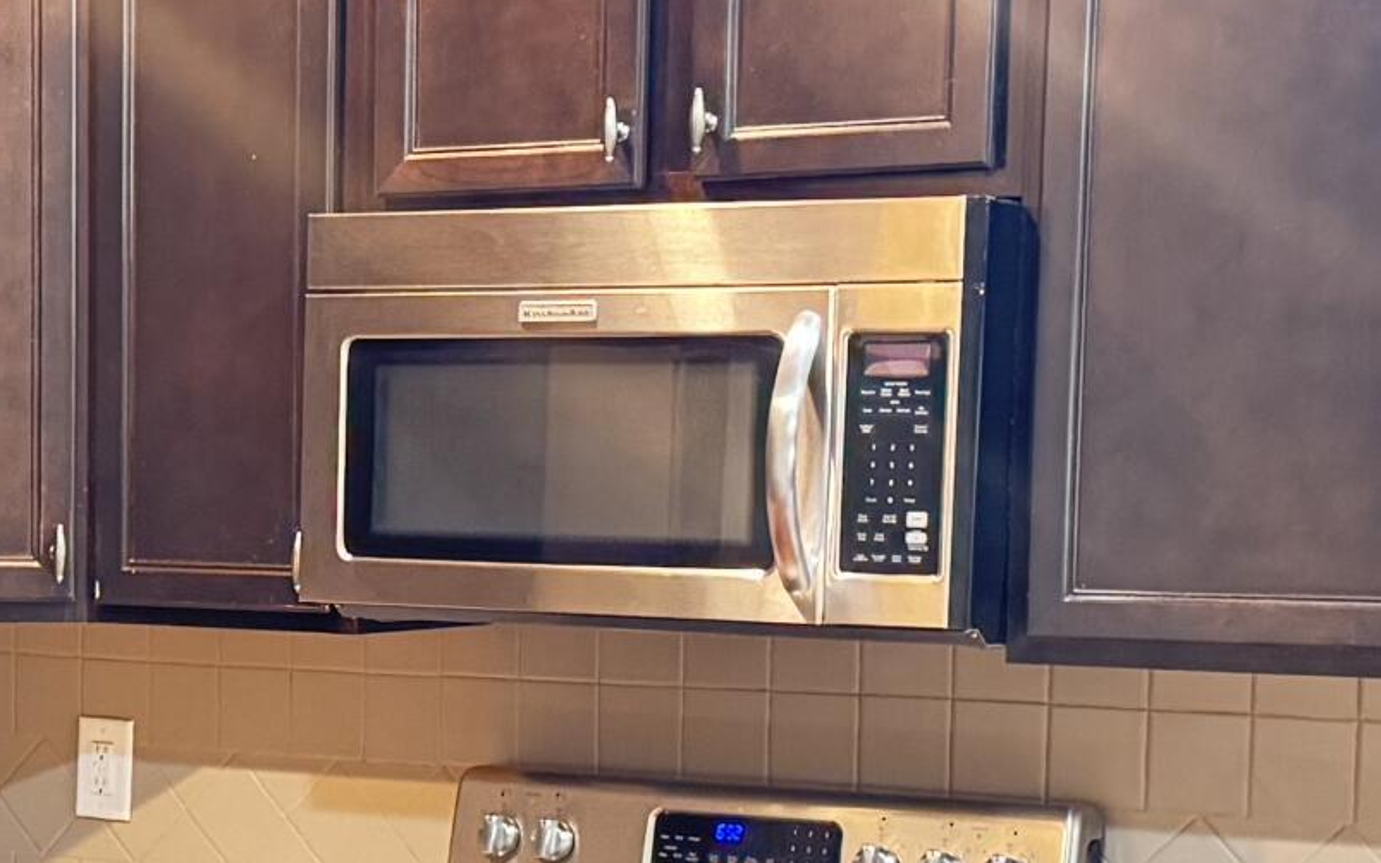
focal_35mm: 95
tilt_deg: -7.1
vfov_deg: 13.6
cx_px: 222
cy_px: 818
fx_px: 3576
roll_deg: +0.1
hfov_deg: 21.5
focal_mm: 6.76
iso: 800
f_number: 1.78
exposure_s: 1/40
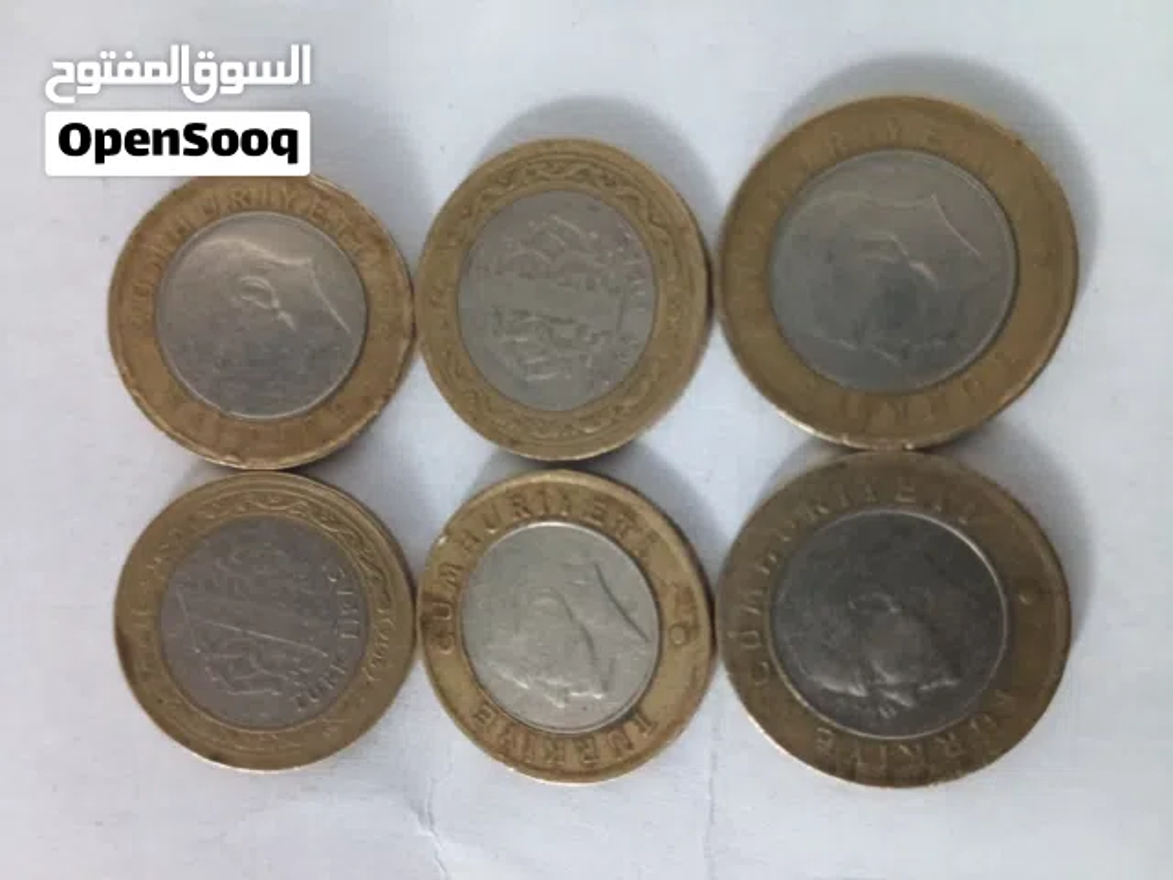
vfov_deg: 23.3
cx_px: 586
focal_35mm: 63
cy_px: 440
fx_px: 2135
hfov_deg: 30.7
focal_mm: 4.26
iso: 2195
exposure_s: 1/20
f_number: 1.8
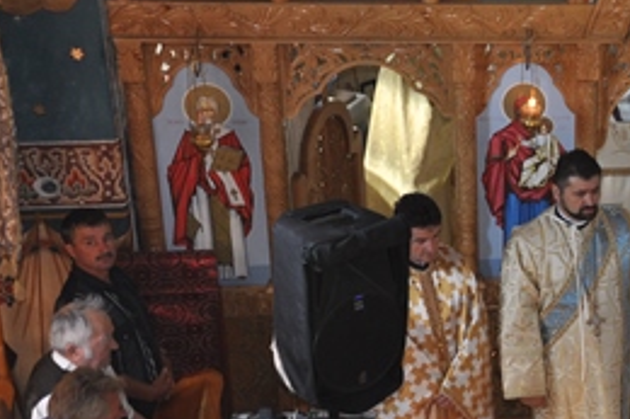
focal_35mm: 92
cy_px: 369
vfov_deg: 14.7
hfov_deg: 20.7
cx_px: 754
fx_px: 1613
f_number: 4
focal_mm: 25
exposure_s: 1/125
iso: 400
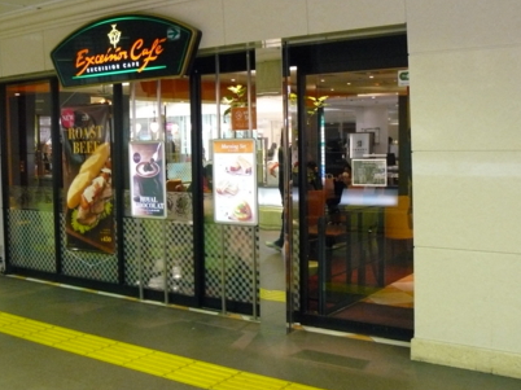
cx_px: 219
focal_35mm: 43
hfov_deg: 43.7
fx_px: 647
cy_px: 184
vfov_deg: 33.6
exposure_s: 1/60
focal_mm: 6
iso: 400
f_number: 2.8
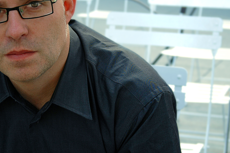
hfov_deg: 17.5
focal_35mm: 117
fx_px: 747
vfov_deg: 11.7
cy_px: 53
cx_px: 96
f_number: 5.6
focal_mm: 52
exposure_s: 1/125
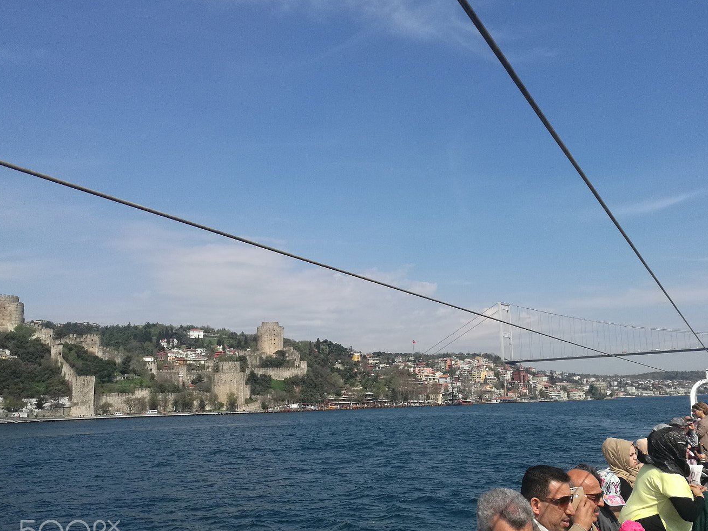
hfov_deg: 55.0
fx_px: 675
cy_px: 279
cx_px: 419
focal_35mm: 33
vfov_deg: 42.9
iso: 50
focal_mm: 4.04
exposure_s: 1/1289
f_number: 2
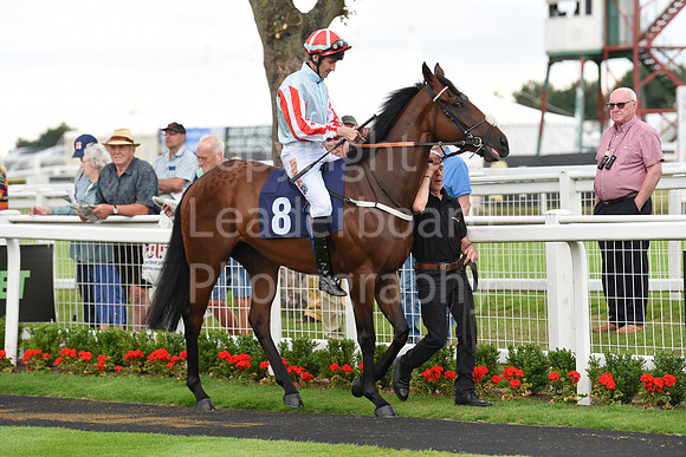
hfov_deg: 11.7
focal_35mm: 175
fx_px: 3335
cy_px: 228
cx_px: 343
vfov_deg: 7.9
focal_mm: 175
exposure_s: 1/1250
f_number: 4.5
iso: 1000
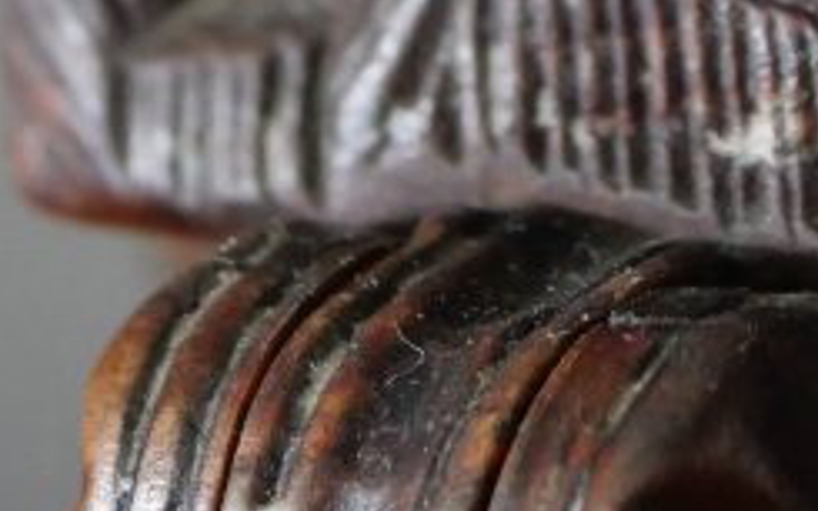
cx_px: 905
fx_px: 6932
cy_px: -695
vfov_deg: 4.1
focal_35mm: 311
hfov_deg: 6.7
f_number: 2.8
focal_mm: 30
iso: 3200
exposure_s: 1/60
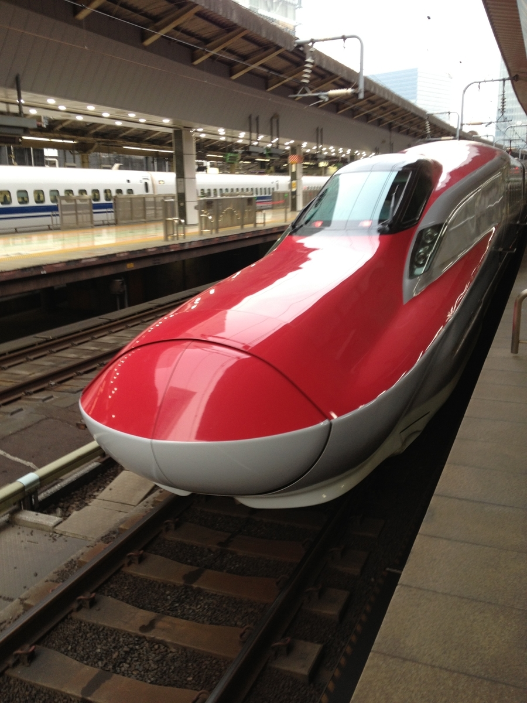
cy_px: 352
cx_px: 264
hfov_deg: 40.7
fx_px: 710
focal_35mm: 35
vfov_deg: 52.6
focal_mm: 4.28
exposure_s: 1/40
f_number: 2.4
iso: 64
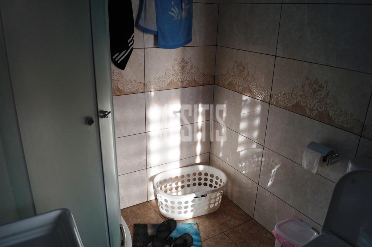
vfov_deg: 47.9
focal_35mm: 27
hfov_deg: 67.4
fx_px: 279
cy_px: 124
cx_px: 186
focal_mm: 18
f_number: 4
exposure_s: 1/160
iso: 640
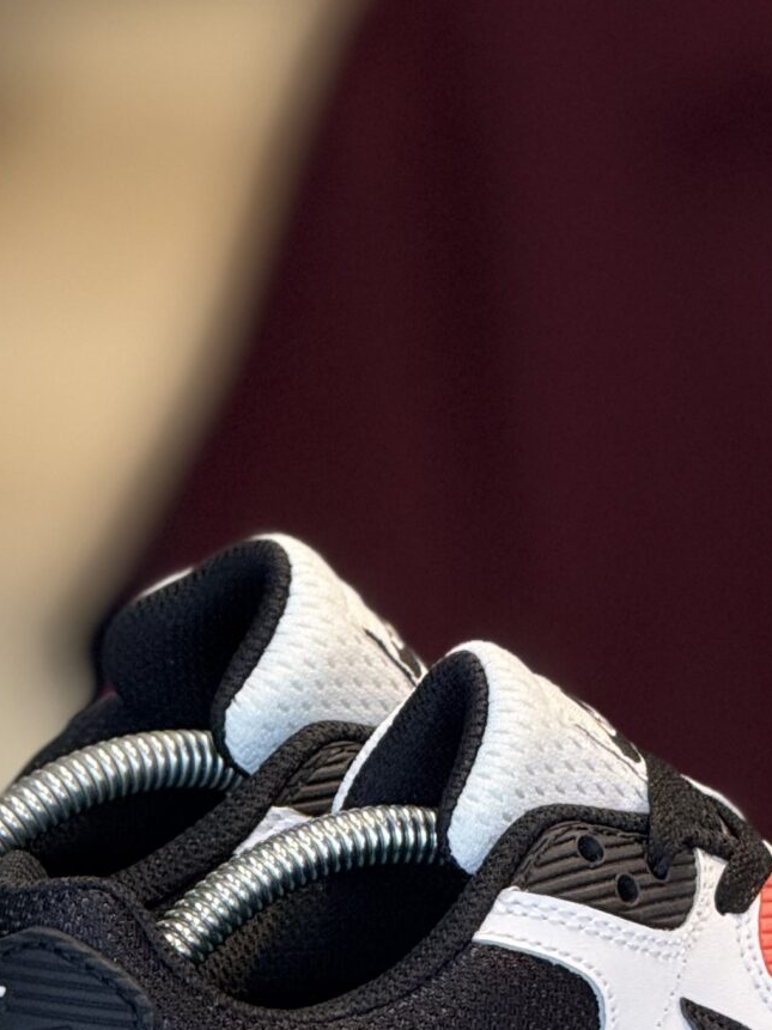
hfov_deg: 4.2
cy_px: 988
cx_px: 385
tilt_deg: -11.4
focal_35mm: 357
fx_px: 10624
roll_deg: -0.3
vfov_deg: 5.5
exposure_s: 1/100
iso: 200
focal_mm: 15.66
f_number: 2.8
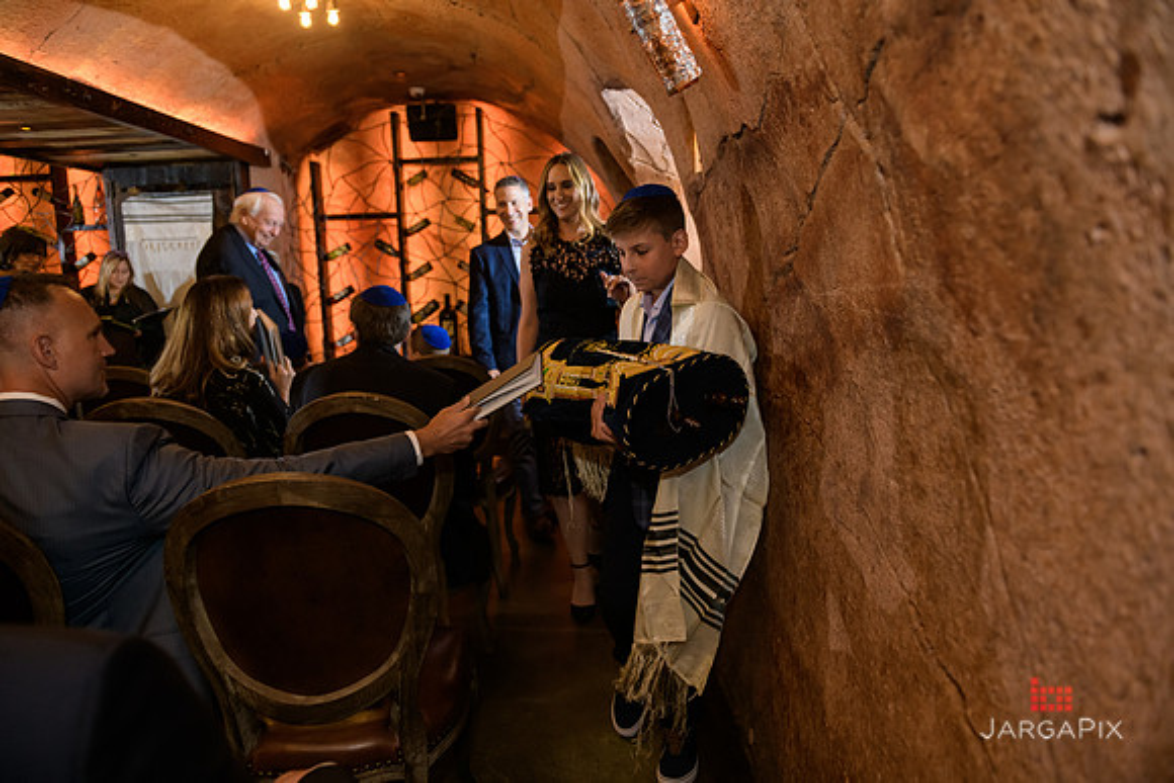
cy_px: 392
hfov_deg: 73.7
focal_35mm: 24
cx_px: 587
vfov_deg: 53.2
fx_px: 783
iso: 1600
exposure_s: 1/125
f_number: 3.2
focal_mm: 24
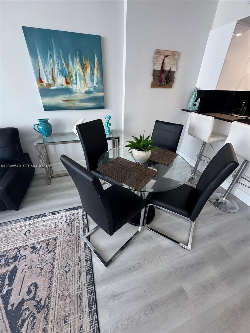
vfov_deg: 102.1
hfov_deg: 85.7
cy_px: 166
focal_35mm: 14
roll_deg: -0.9
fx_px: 135
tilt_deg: -31.9
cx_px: 125
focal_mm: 2.22
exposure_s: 1/99
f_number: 2.2
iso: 250
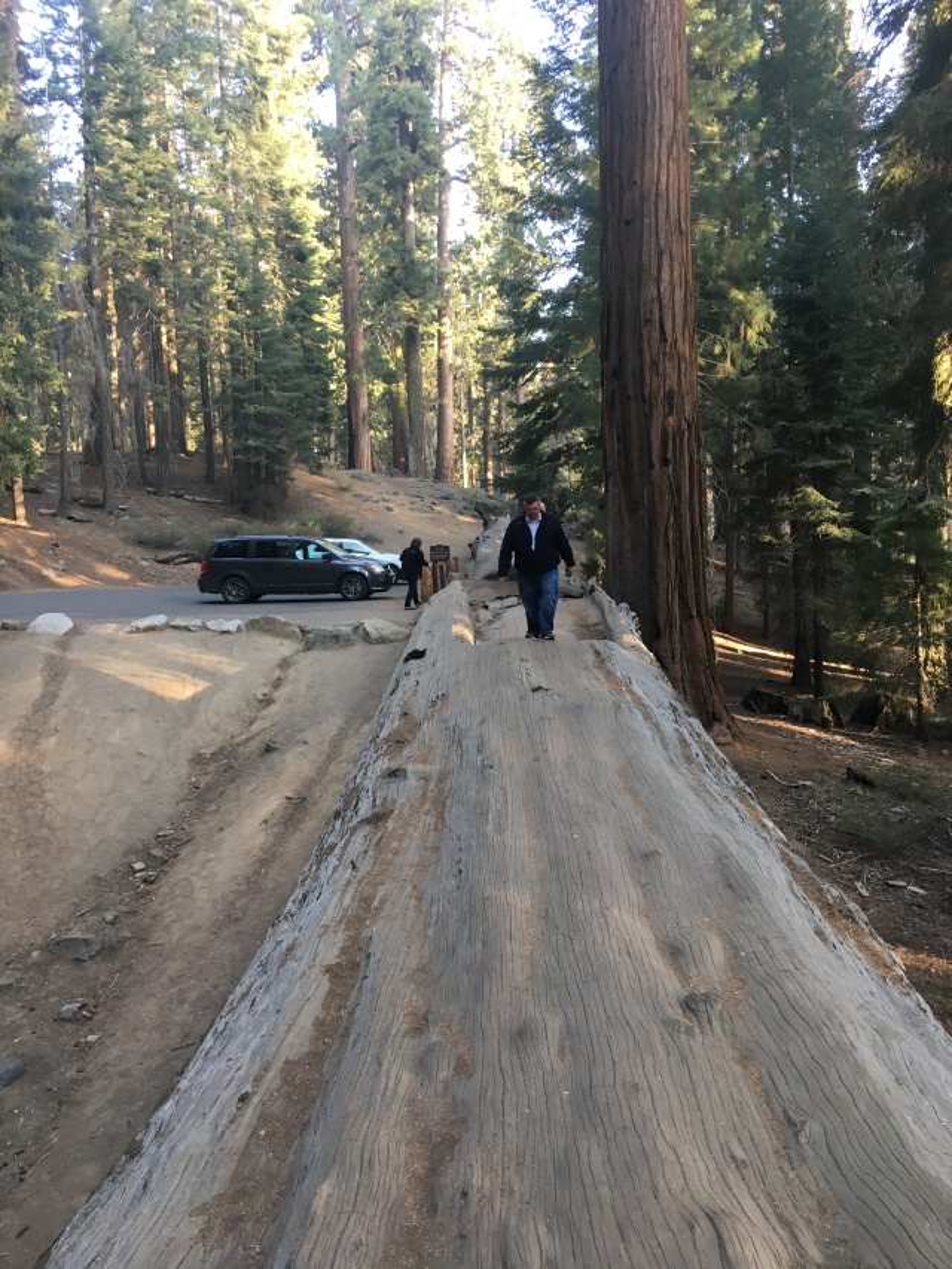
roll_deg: +3.2
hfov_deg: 48.2
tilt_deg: -3.1
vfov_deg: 61.7
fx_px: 1063
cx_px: 476
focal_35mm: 29
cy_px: 634
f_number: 2.2
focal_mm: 4.15
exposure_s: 1/30
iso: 25
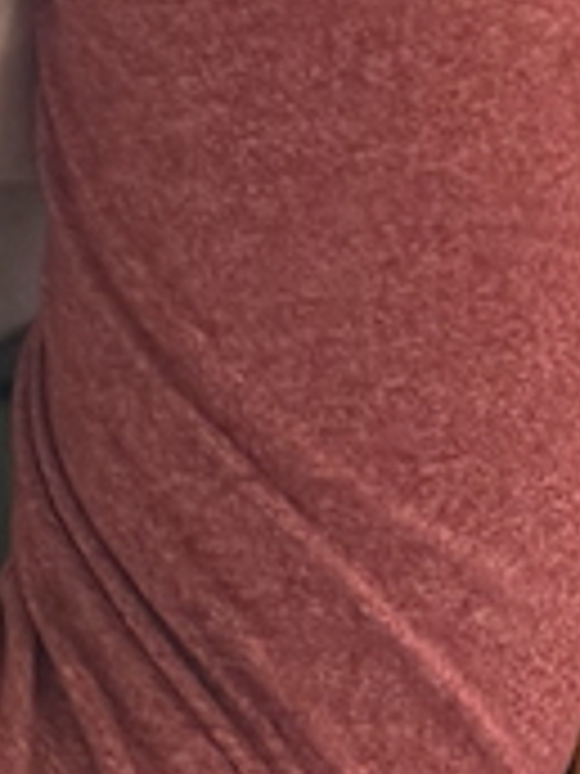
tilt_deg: -17.1
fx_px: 3999
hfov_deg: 7.9
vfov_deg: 9.3
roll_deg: -4.5
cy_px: -1332
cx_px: -593
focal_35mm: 179
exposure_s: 1/171
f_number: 1.78
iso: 100
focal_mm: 6.76
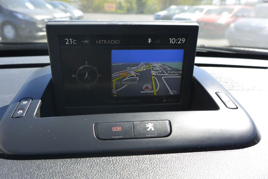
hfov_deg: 61.9
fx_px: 223
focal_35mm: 30
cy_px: 90
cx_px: 134
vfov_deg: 43.6
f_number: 4.5
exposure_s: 1/400
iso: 160
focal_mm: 11.4
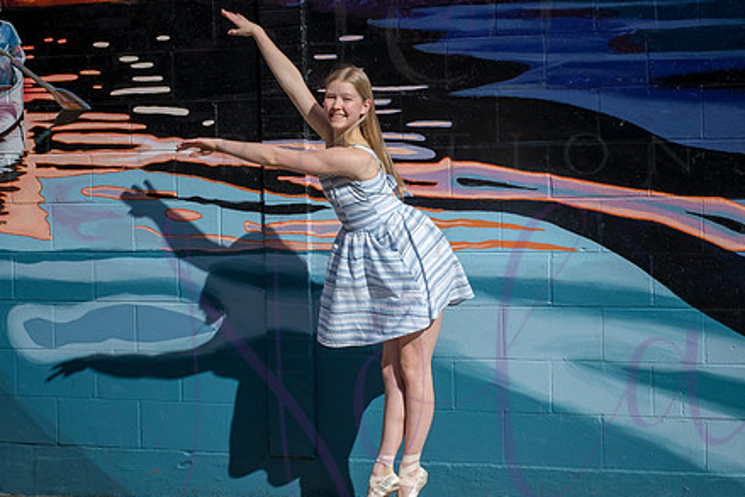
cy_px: 255
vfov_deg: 11.4
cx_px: 420
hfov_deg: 17.1
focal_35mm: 120
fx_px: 2484
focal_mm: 86
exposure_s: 1/1000
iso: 400
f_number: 11
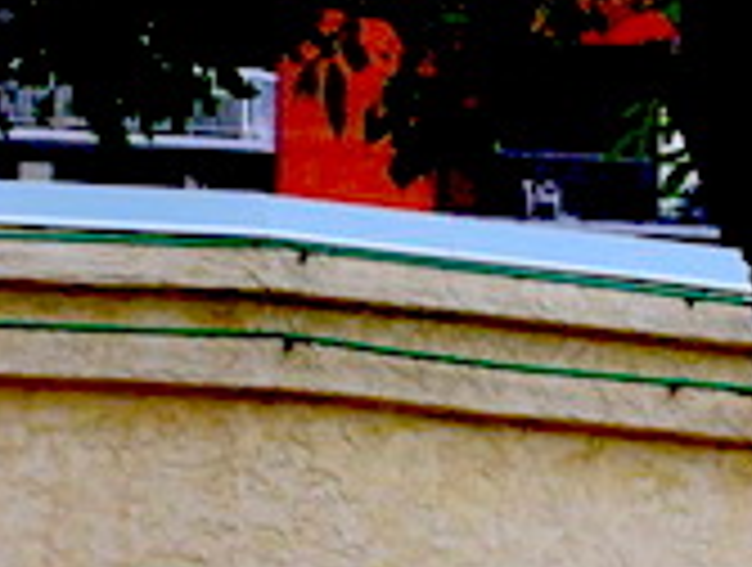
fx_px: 13208
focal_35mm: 607
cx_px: 2652
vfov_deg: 2.4
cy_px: 1748
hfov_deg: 3.2
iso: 400
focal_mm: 55
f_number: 6.3
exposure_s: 1/160
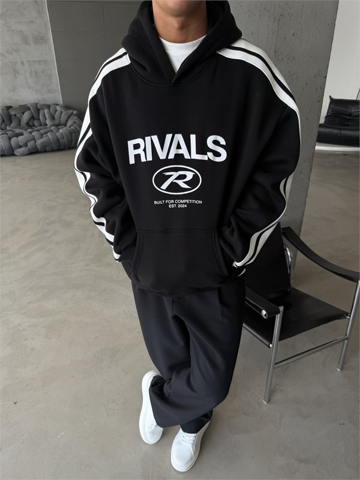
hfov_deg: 56.8
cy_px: 240
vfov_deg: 71.6
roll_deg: +1.0
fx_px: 333
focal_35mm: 24
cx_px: 180
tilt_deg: -27.9
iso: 64
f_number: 1.78
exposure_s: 1/269
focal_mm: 6.76
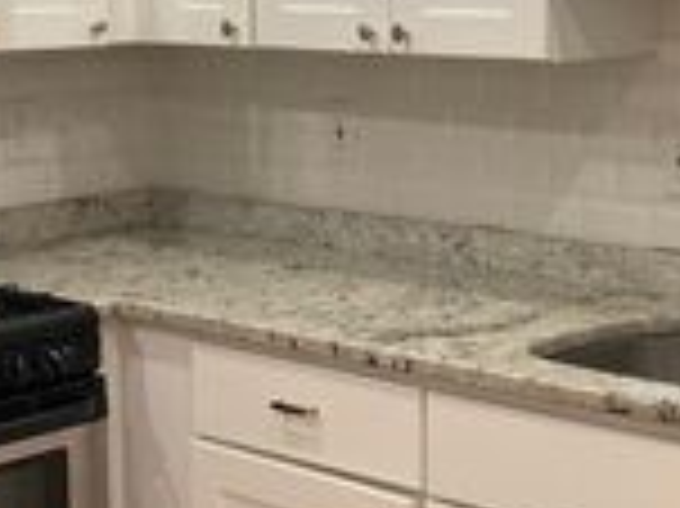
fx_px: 1825
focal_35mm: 93
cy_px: 191
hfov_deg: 21.1
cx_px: 414
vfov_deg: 15.9
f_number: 1.8
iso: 80
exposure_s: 1/60
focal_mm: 3.99
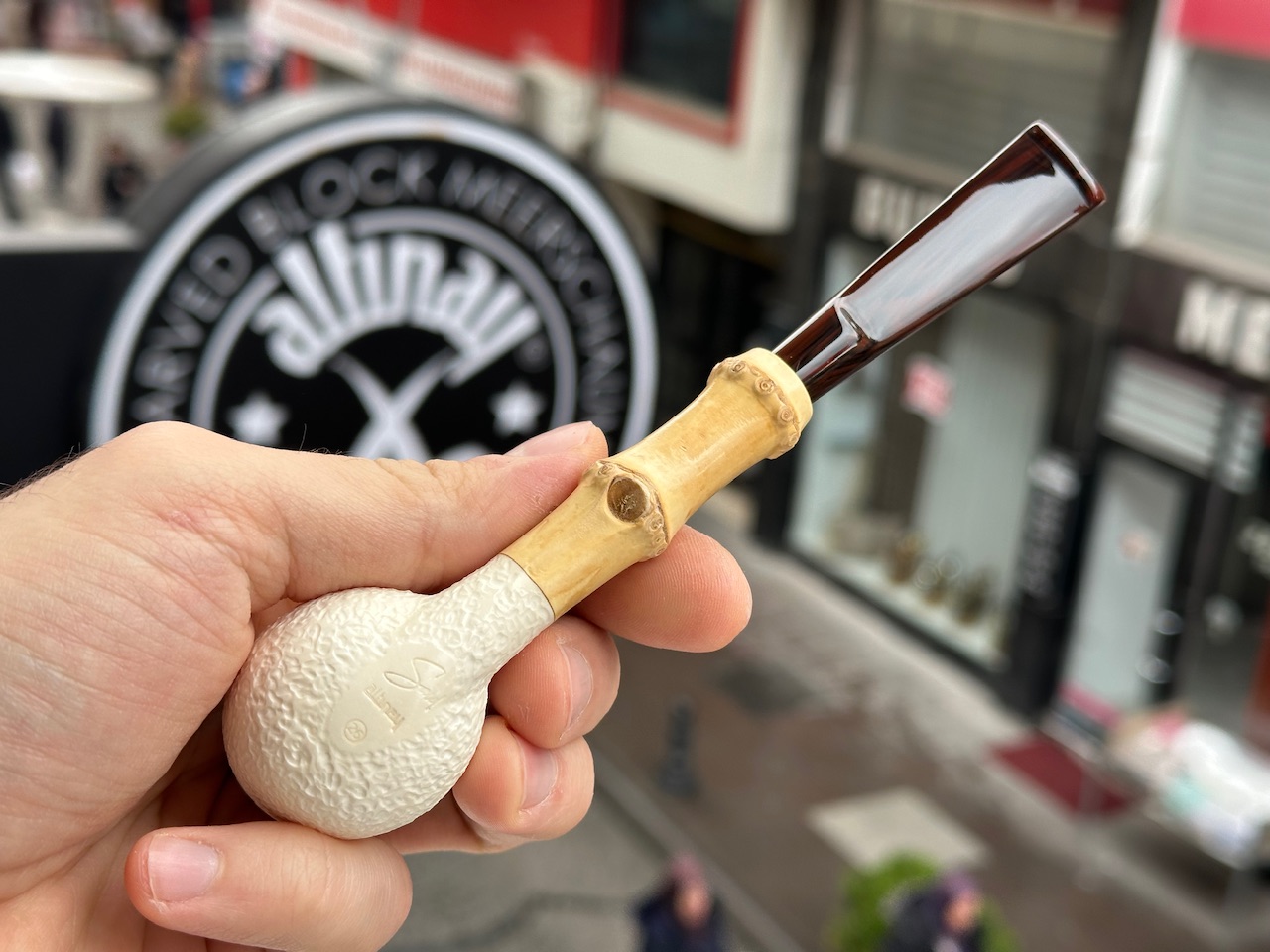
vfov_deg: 30.3
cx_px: 635
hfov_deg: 39.7
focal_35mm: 48
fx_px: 1761
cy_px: 476
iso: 64
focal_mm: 6.86
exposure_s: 1/456
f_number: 1.78
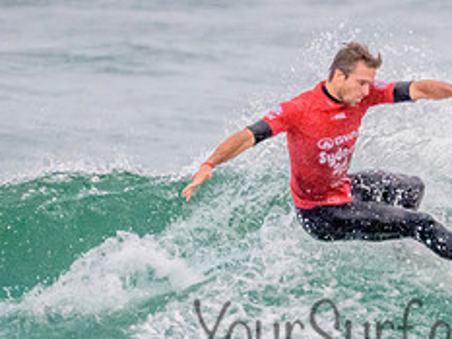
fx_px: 33366
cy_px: 191
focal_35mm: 2554
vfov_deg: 0.6
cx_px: 544
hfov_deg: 0.8
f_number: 11
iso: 5000
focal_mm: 800
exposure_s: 1/2000
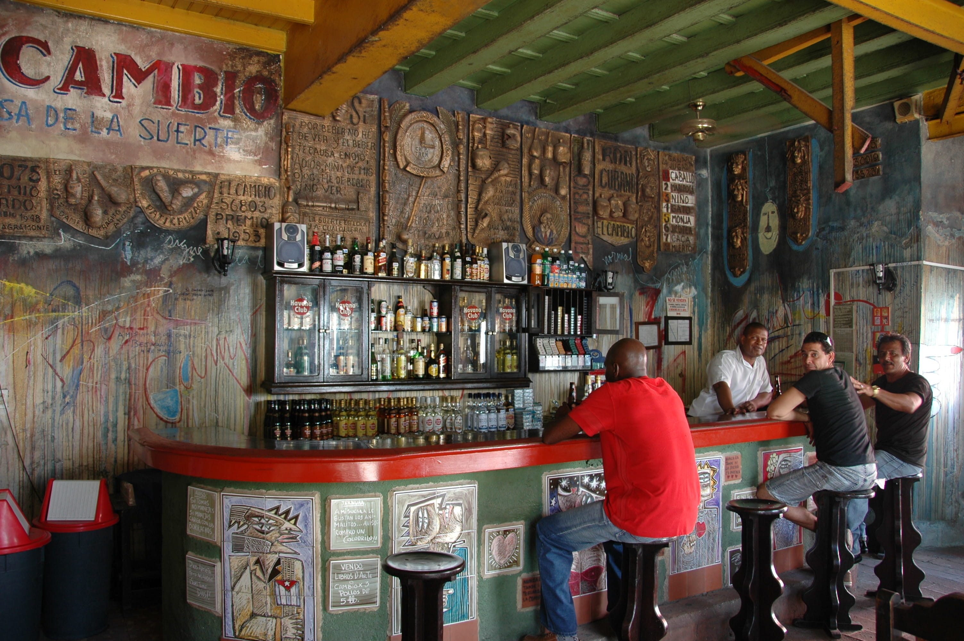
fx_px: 722
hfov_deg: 67.4
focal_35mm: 27
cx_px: 482
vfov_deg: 47.8
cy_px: 320
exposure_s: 1/25
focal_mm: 18
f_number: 3.5
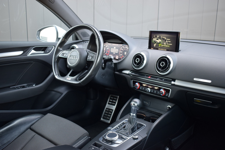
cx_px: 112
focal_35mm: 33
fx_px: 206
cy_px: 75
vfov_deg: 40.0
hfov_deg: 57.2
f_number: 4
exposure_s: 1/60
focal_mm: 22
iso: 560
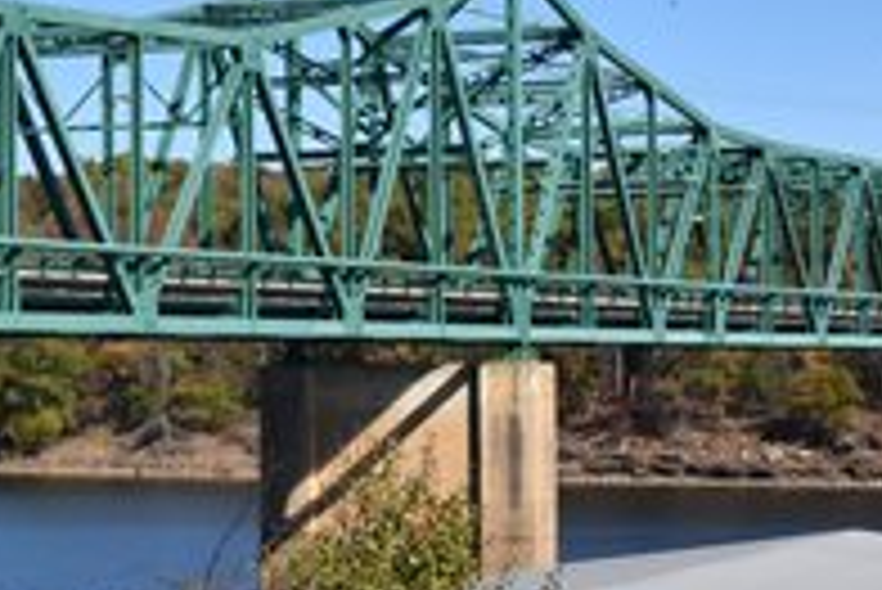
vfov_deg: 10.0
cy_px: 133
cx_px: 36
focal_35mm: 137
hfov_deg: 14.8
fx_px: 3359
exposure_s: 1/640
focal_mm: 28
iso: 400
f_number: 13
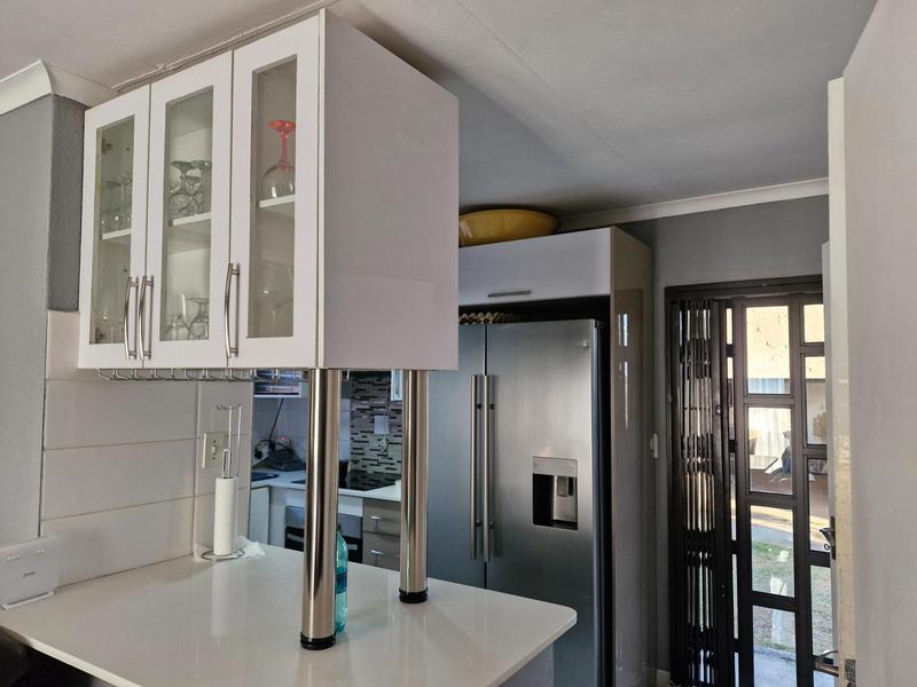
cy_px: 344
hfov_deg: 73.9
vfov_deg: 58.9
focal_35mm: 23
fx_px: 609
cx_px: 458
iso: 320
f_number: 1.8
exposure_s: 1/100
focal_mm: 5.54
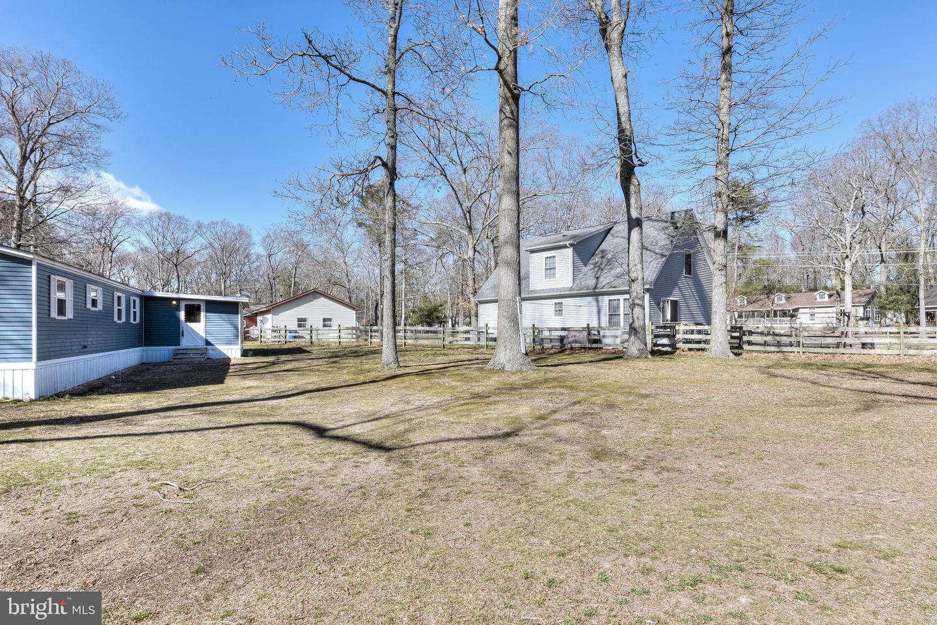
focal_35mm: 20
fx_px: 521
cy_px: 312
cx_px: 468
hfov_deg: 84.0
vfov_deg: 62.0
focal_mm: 20
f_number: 22
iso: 100
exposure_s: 1/25
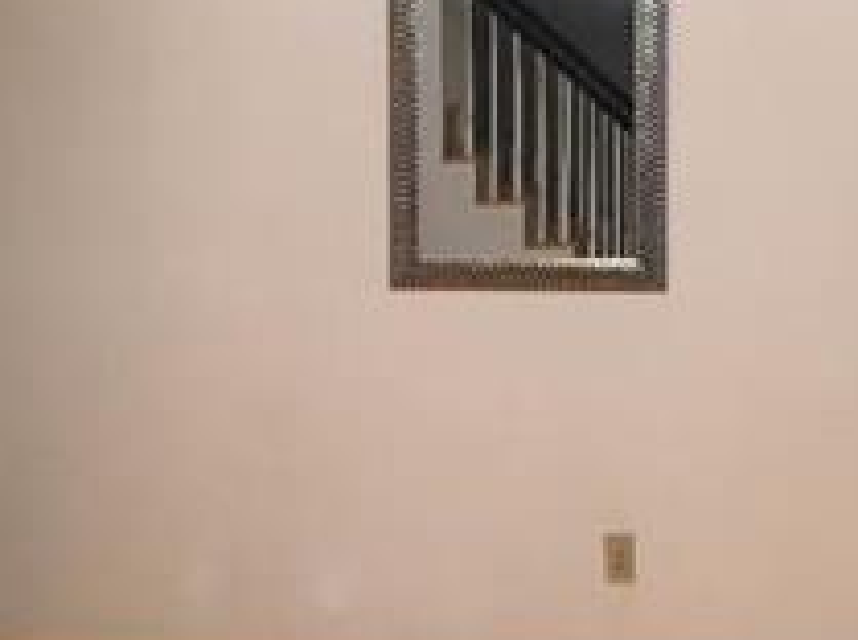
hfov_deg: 22.0
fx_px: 2202
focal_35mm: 89
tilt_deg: -3.9
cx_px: 427
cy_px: 213
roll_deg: -0.2
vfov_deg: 16.5
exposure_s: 1/30
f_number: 2.2
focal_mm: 4.15
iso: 32
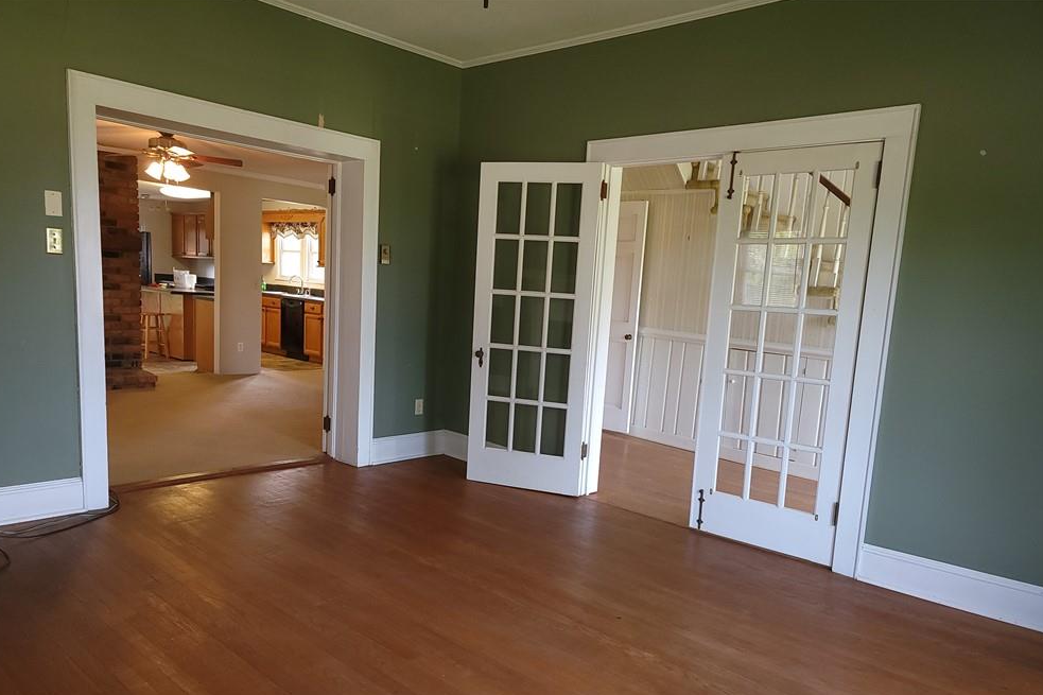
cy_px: 402
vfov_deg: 49.3
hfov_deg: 69.4
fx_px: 753
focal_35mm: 26
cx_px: 512
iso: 200
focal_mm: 6.7
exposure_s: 1/60
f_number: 1.8
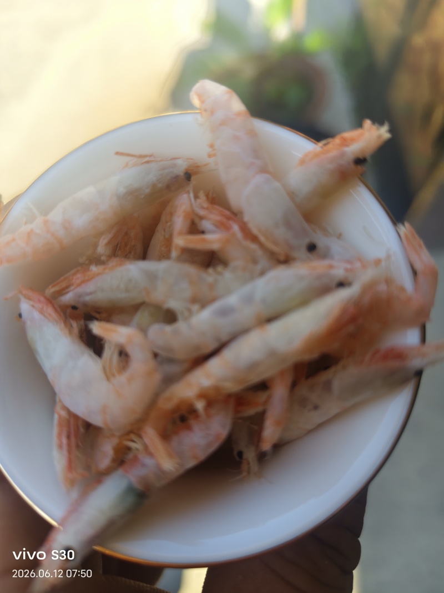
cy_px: 296
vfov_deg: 73.9
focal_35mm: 23
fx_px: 393
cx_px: 222
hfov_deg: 58.9
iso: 50
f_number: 1.88
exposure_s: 1/469
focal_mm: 5.56
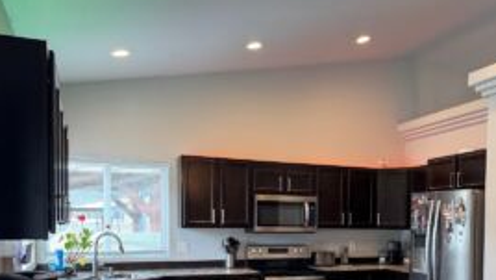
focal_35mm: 39
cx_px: 331
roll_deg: -0.9
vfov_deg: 29.5
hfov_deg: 50.6
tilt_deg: -1.9
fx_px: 513
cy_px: 239
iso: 200
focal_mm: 6.76
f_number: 1.78
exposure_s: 1/120
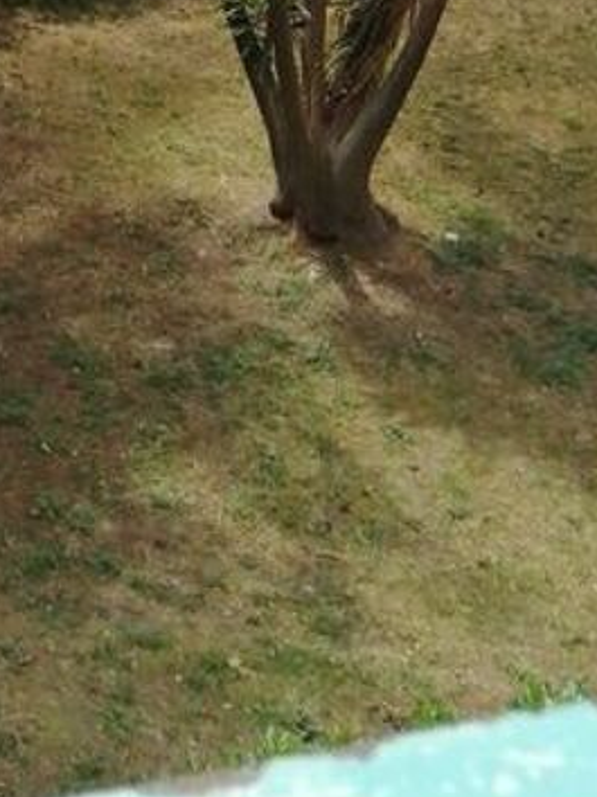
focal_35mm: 98
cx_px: -221
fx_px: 2256
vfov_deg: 17.1
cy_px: -553
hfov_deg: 14.3
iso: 50
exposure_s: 1/522
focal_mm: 3.6
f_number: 1.8
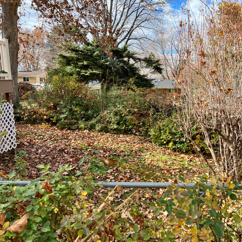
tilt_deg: -10.8
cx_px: 155
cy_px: 121
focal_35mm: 31
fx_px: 245
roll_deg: -0.3
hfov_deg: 51.8
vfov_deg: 52.5
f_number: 1.5
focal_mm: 5.7
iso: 50
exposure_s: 1/1238
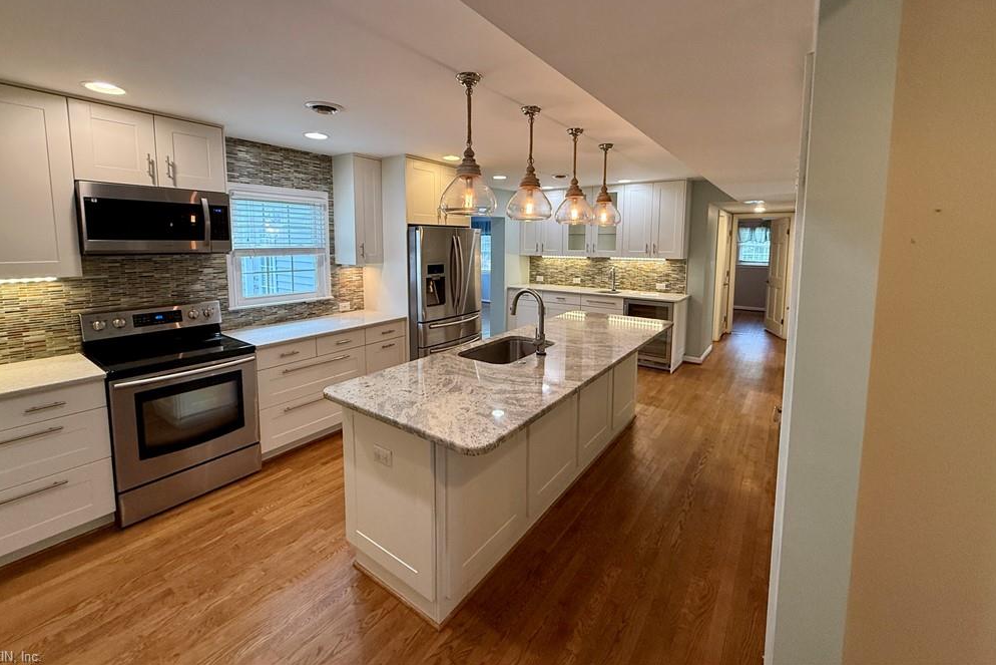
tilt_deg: -6.2
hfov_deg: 100.4
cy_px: 281
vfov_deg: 76.8
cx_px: 494
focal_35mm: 15
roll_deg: -0.7
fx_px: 415
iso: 200
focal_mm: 2.22
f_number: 2.2
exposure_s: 1/120
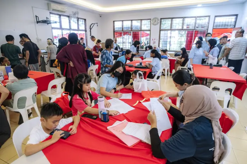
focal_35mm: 20
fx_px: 137
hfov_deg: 84.0
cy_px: 82
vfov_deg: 61.9
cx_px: 124
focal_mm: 13
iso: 1000
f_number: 1.4
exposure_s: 1/250
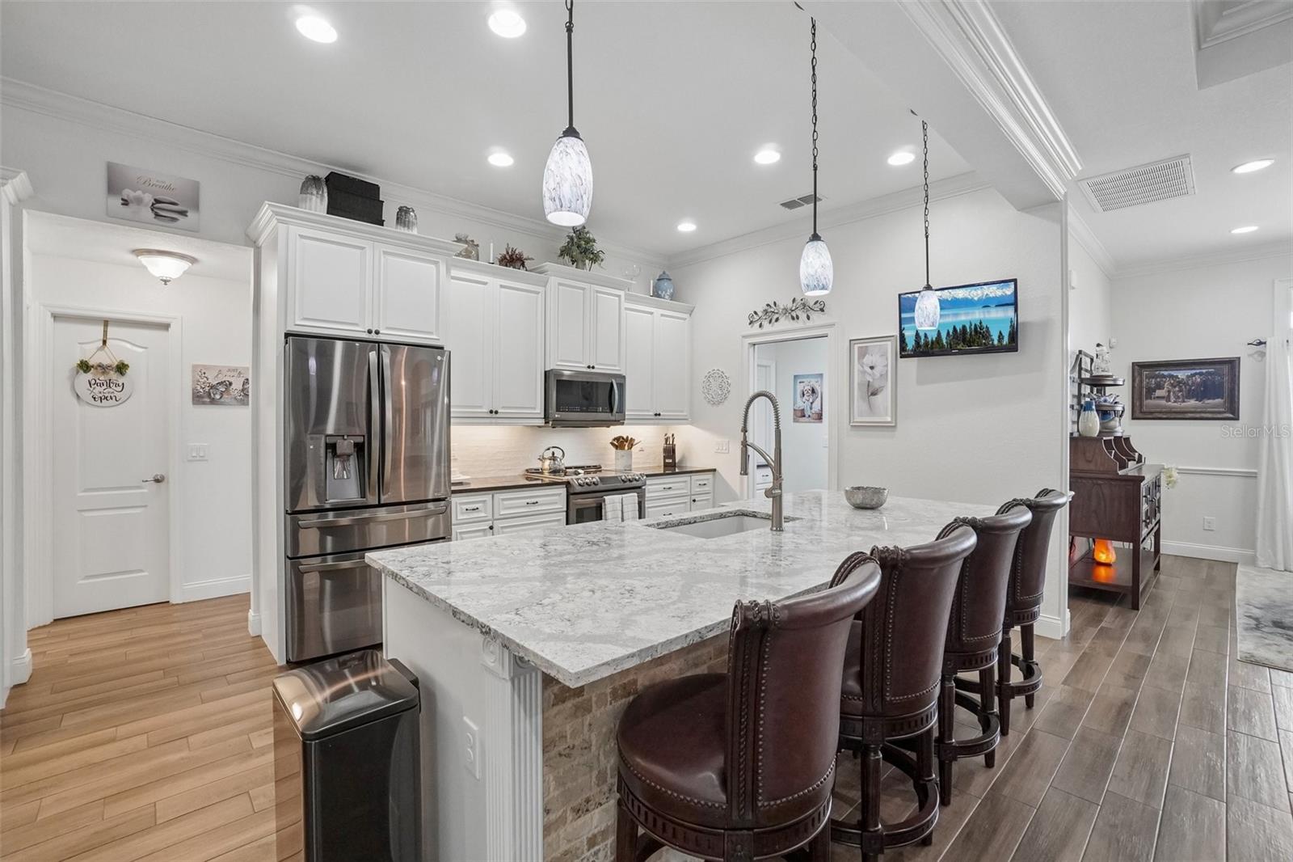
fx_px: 539
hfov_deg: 100.4
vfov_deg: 77.3
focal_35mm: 15
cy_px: 431
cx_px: 646
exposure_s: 1/30
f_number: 8
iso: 800
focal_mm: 10
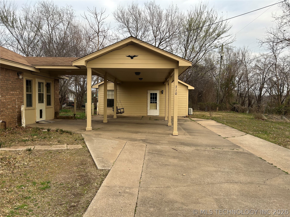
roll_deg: -0.9
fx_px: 218
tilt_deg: -3.7
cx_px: 145
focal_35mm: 26
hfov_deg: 67.3
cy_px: 108
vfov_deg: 53.1
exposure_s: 1/443
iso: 50
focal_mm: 5.7
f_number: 1.5
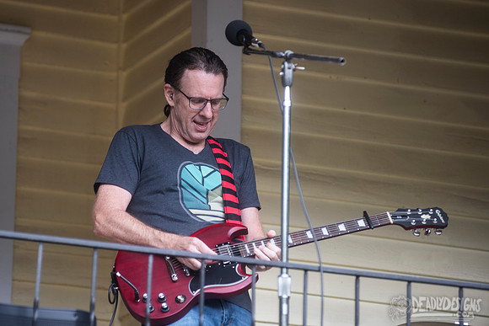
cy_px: 140
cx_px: 195
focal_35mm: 241
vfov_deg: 5.7
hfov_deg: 8.5
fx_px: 3272
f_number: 4
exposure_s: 1/250
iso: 400
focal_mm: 200
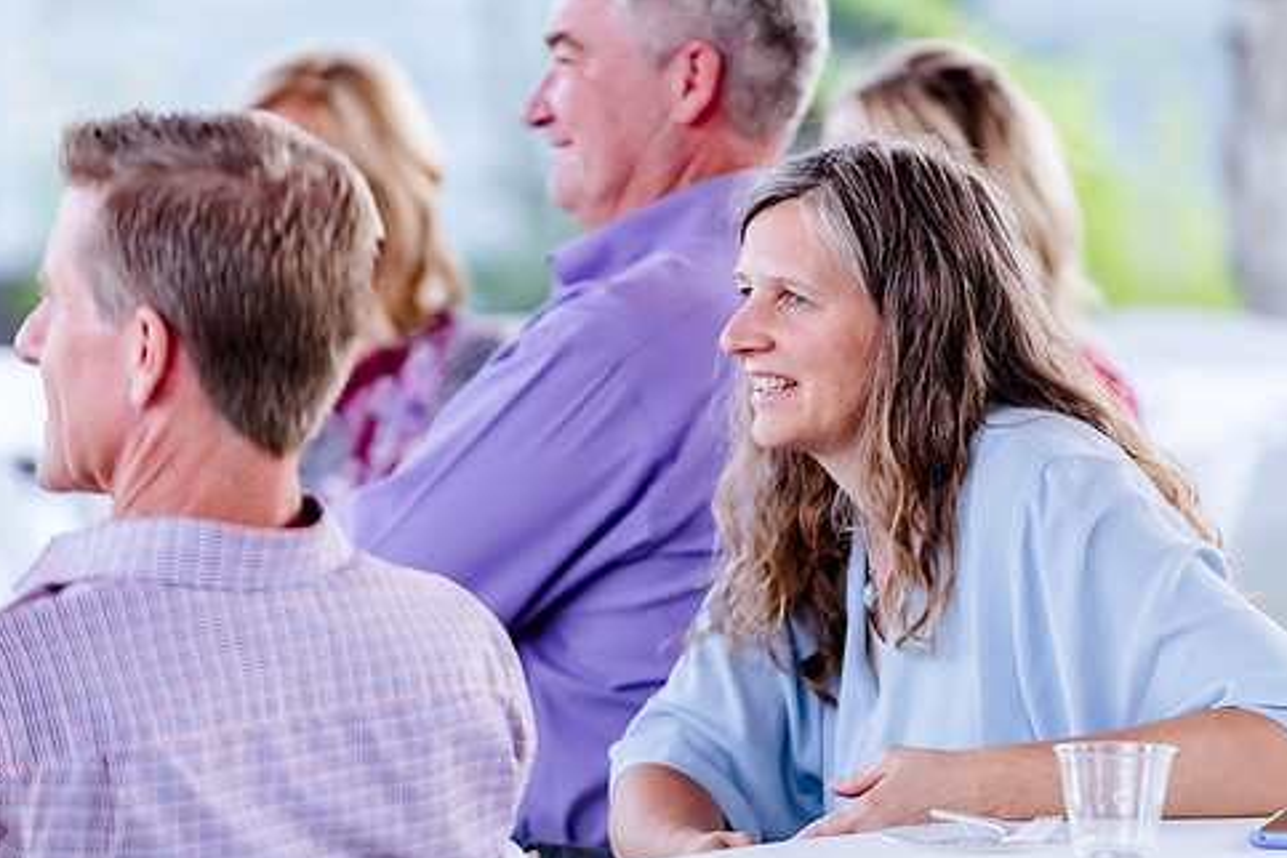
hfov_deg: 7.3
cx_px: 766
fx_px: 10081
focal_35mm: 282
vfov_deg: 4.9
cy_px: 472
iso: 1000
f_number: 2.8
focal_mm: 200
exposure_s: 1/160
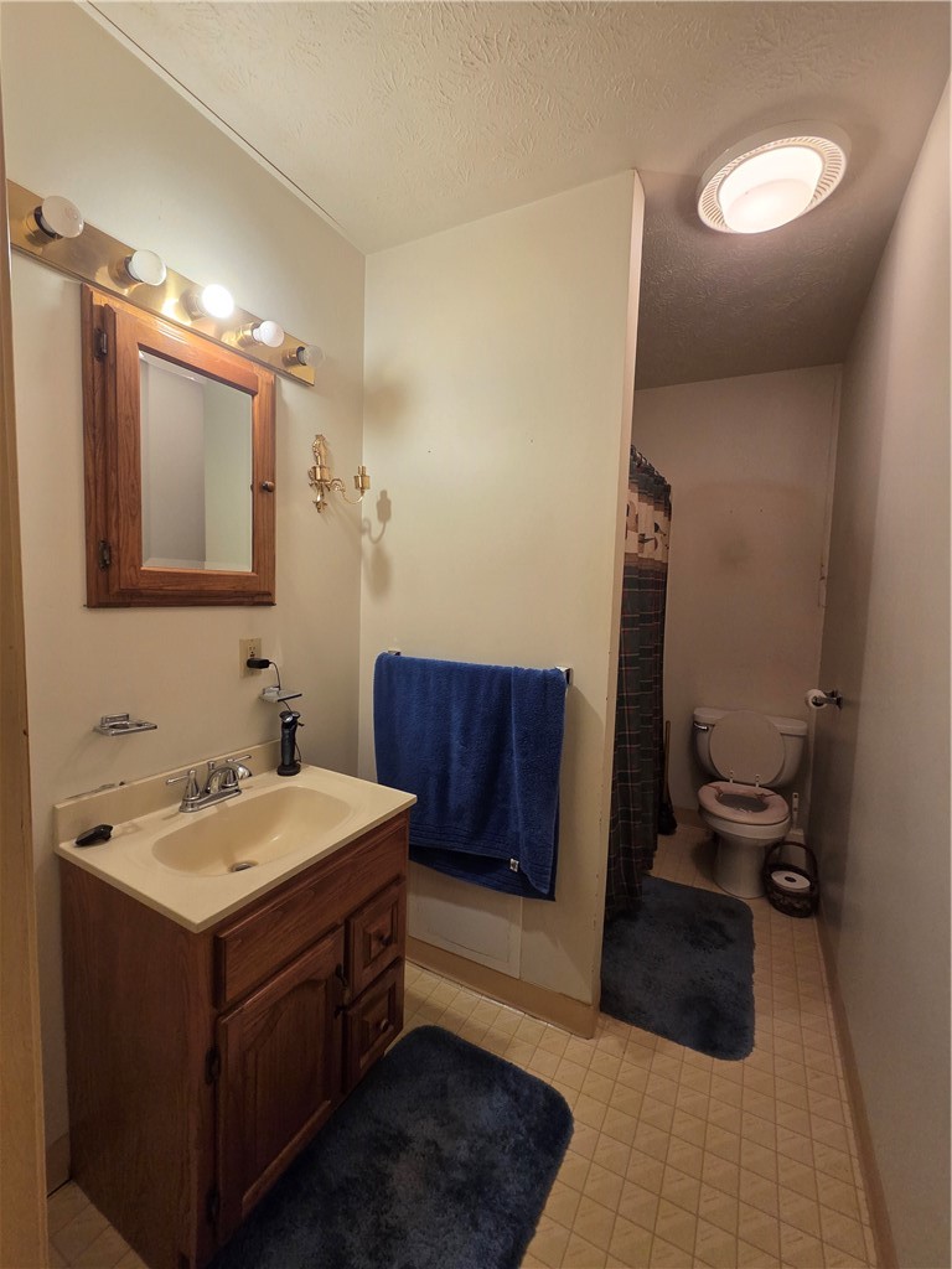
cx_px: 476
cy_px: 634
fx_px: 477
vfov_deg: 106.2
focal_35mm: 13
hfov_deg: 89.9
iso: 160
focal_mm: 2.2
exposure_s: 1/60
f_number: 2.2
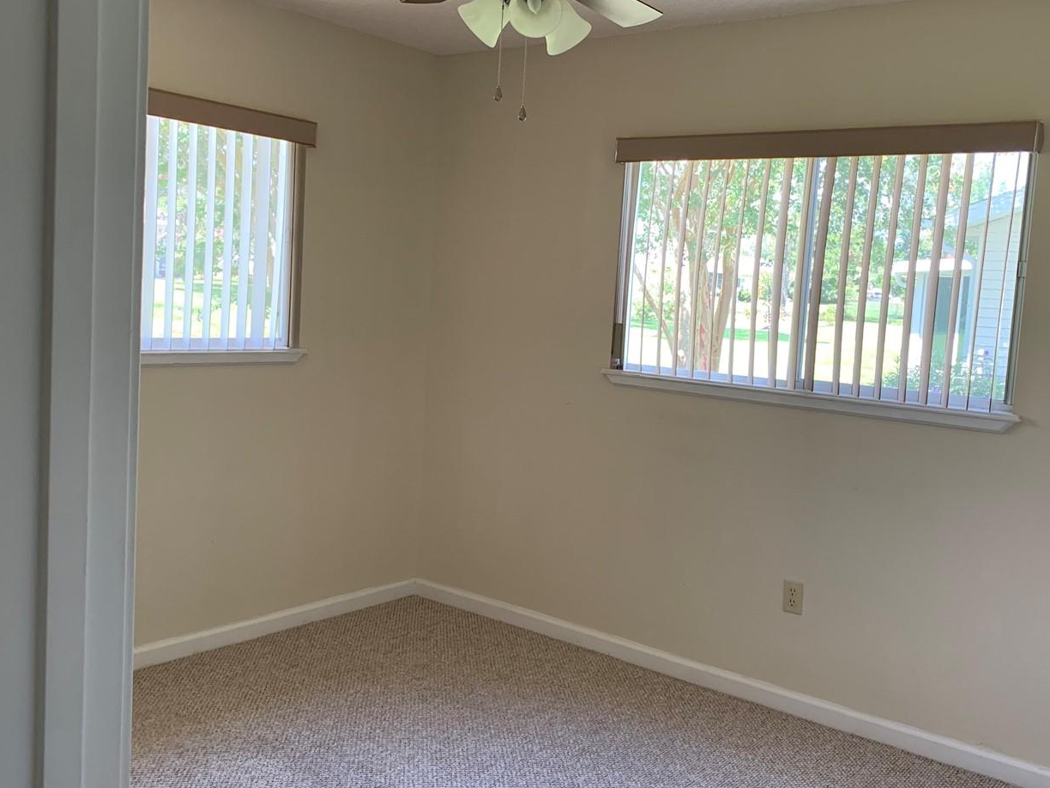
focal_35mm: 34
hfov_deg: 53.9
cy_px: 403
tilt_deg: -5.0
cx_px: 553
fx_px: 1031
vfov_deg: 41.8
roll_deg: -3.7
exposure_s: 1/96
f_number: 1.8
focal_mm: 4.25
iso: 100
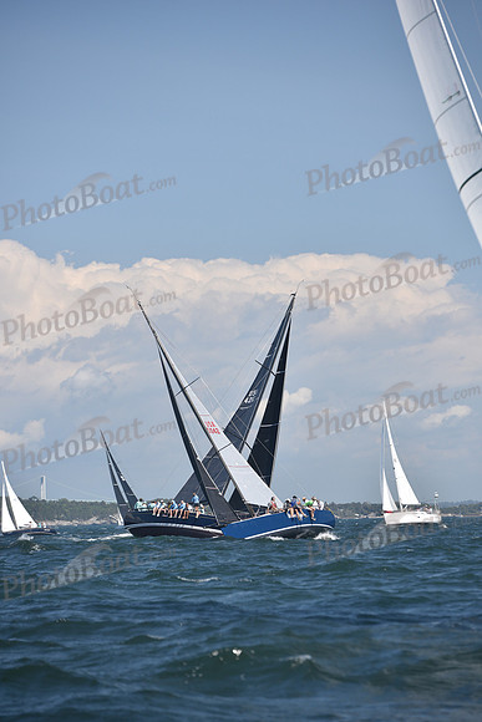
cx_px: 241
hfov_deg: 8.1
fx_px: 3412
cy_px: 361
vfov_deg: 12.1
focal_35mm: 170
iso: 250
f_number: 5
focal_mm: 170
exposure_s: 1/1000
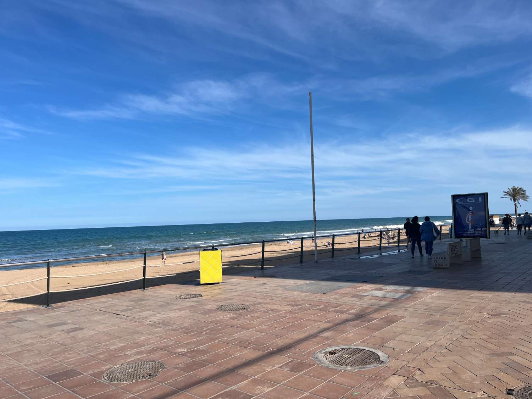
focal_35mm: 26
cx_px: 266
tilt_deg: +1.6
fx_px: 400
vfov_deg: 53.1
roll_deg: +2.6
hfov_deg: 67.3
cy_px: 200
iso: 50
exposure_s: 1/3135
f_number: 1.6
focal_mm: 5.1
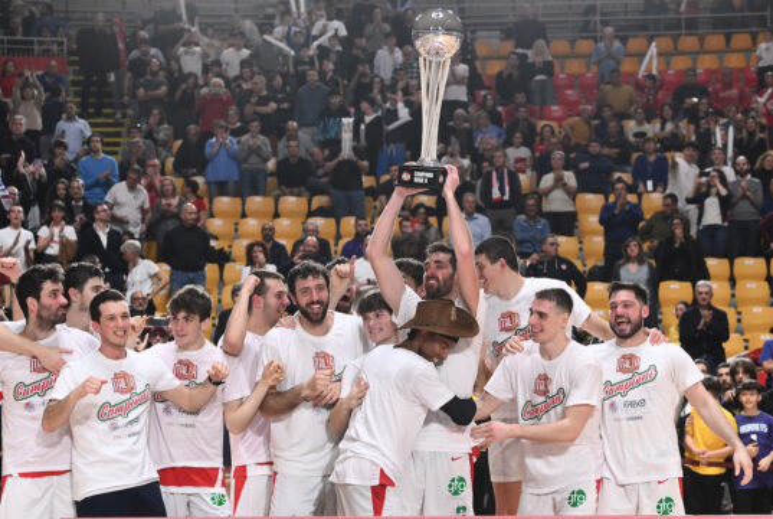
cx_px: 386
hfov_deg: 28.8
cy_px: 260
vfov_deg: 19.5
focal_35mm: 70
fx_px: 1506
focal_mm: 70
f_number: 4.5
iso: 4000
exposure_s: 1/640
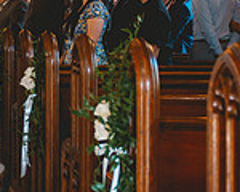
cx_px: -126
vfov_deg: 12.0
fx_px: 902
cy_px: -4
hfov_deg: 14.1
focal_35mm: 127
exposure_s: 1/80
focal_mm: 27
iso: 1000
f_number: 2.8
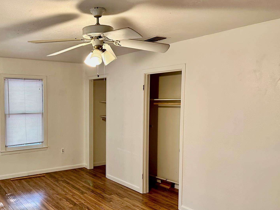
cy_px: 123
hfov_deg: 52.7
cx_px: 89
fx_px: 275
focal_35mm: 34
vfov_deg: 41.6
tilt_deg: -4.0
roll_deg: +0.0
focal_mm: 6.86
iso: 500
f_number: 1.78
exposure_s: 1/60
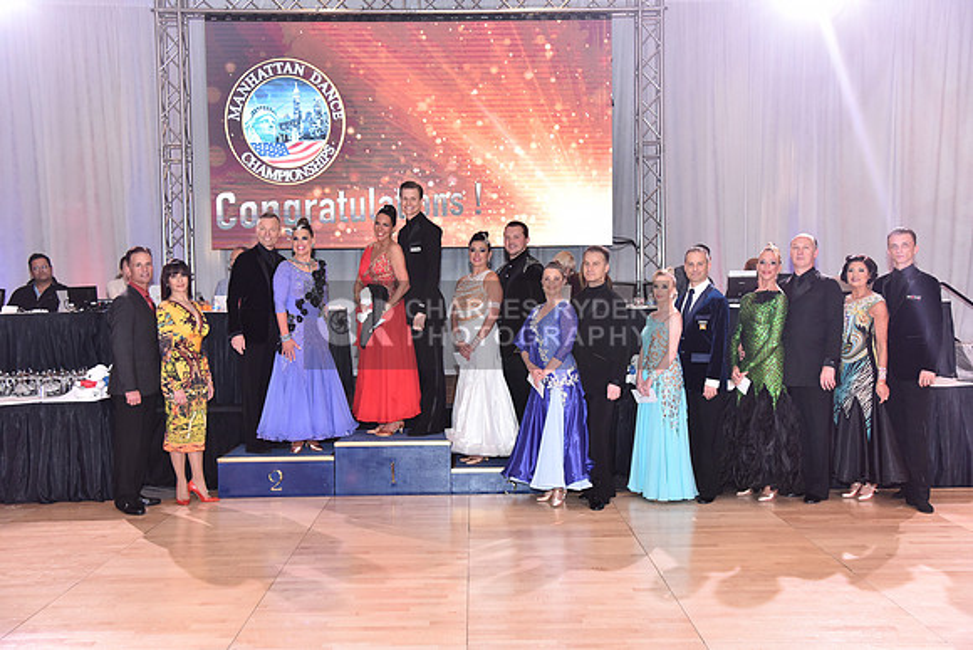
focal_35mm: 38
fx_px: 1027
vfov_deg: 35.1
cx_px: 486
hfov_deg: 50.7
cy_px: 325
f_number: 4.5
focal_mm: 38
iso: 2000
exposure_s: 1/250
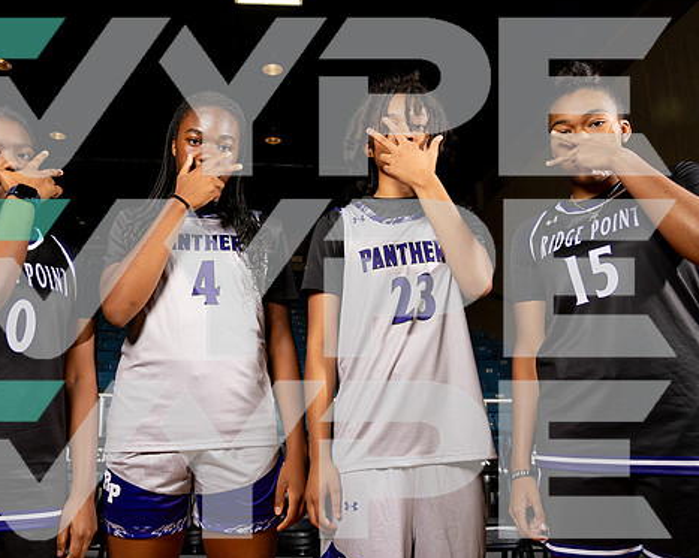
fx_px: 579
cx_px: 295
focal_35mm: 28
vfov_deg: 51.5
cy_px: 279
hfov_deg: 61.9
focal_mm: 24
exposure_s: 1/125
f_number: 7.1
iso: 250
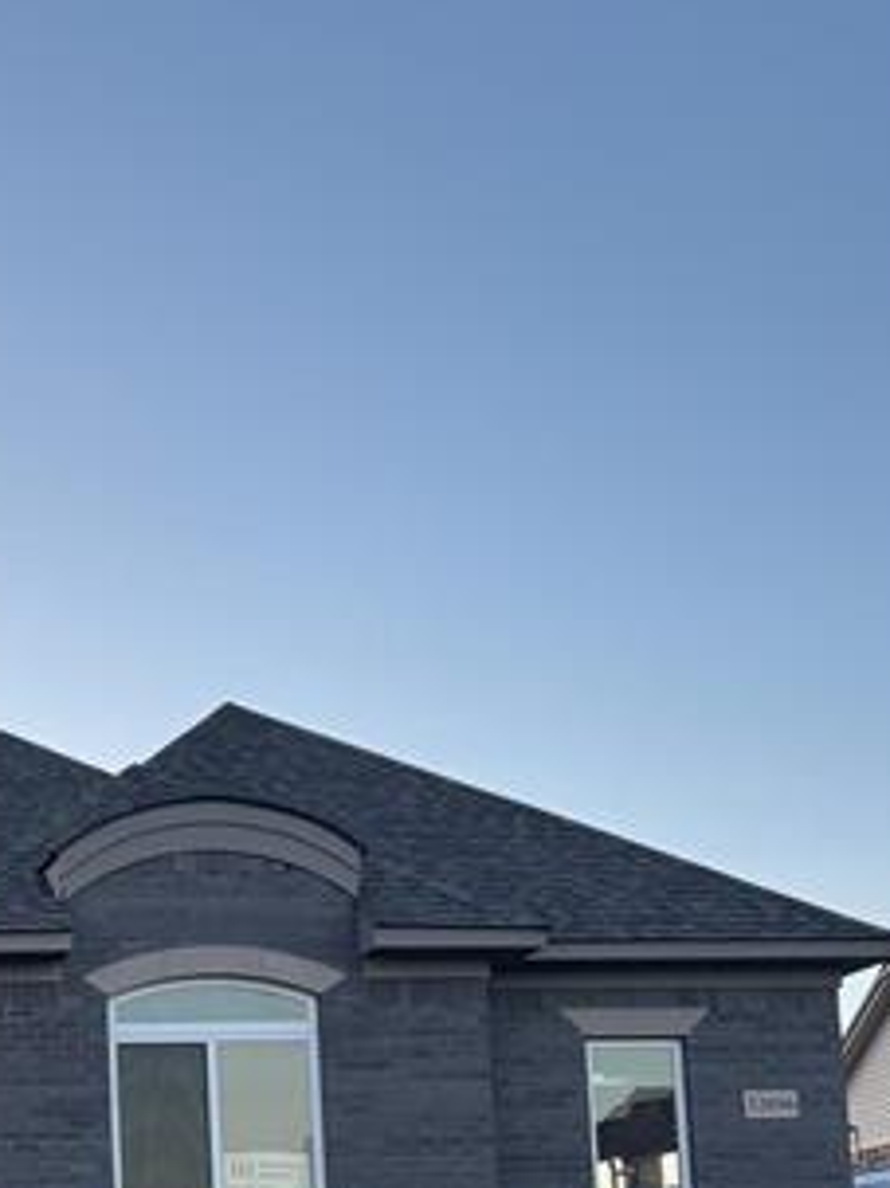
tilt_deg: +6.8
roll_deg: +0.5
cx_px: -180
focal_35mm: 66
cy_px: 1121
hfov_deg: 20.7
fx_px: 2264
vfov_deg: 28.0
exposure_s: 1/363
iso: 50
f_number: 1.6
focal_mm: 5.96
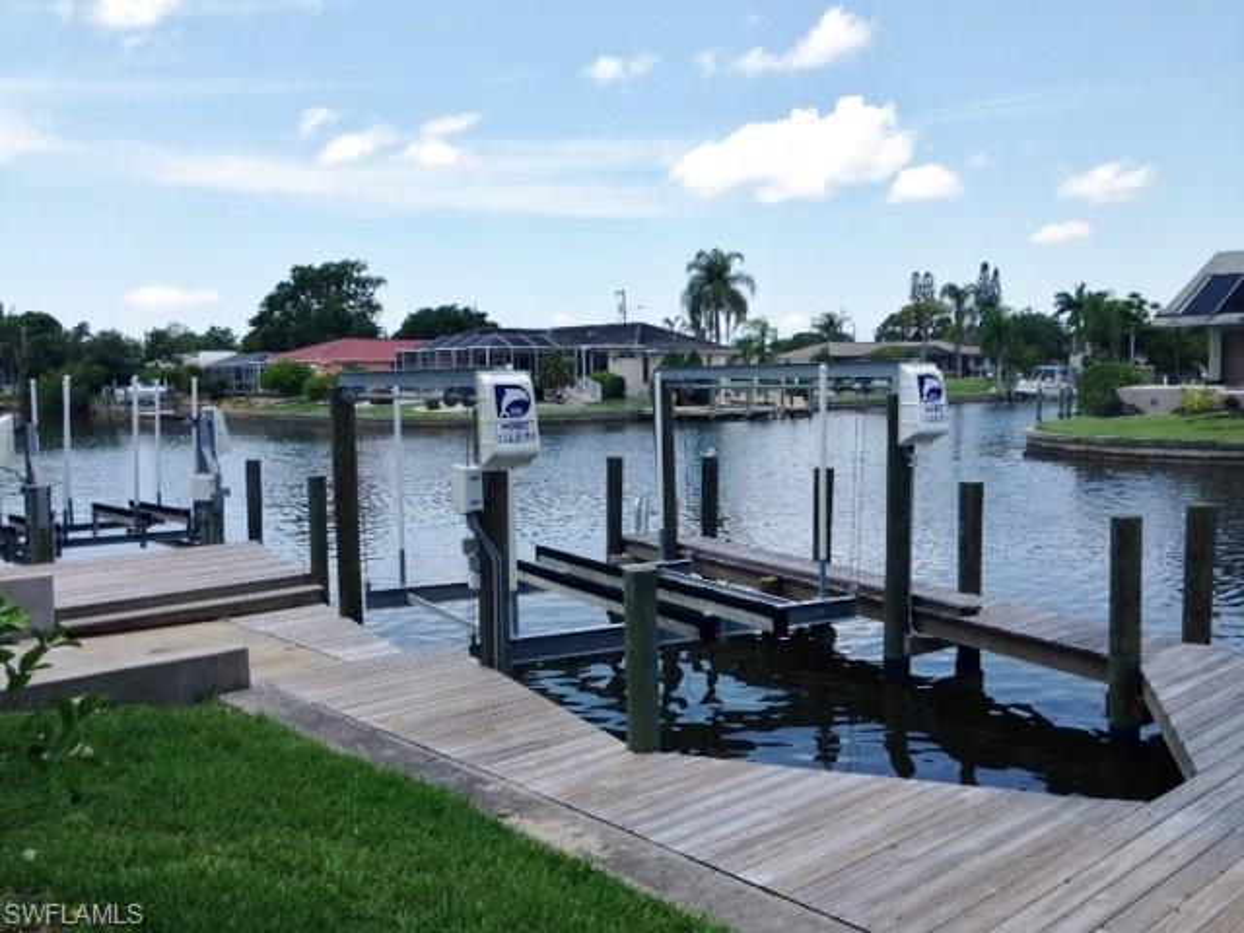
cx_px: 622
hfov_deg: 55.4
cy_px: 466
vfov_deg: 42.9
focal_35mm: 33
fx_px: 1186
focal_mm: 4.12
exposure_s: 1/1140
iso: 50
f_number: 2.4
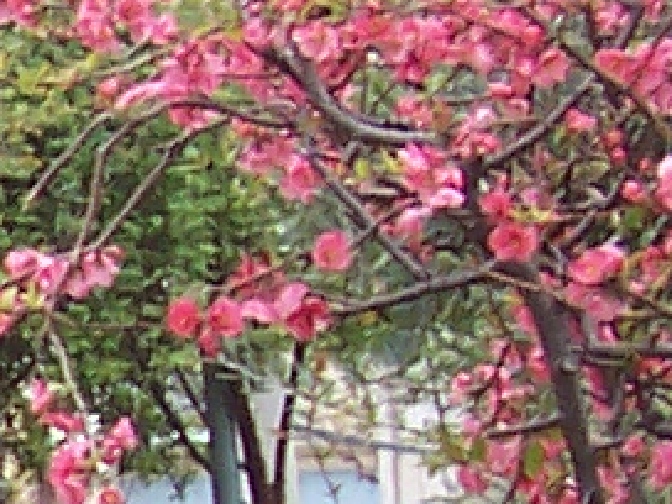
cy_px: 835
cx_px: -766
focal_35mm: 276
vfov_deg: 5.3
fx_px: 5358
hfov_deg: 6.9
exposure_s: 1/180
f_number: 2.8
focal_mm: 5.6
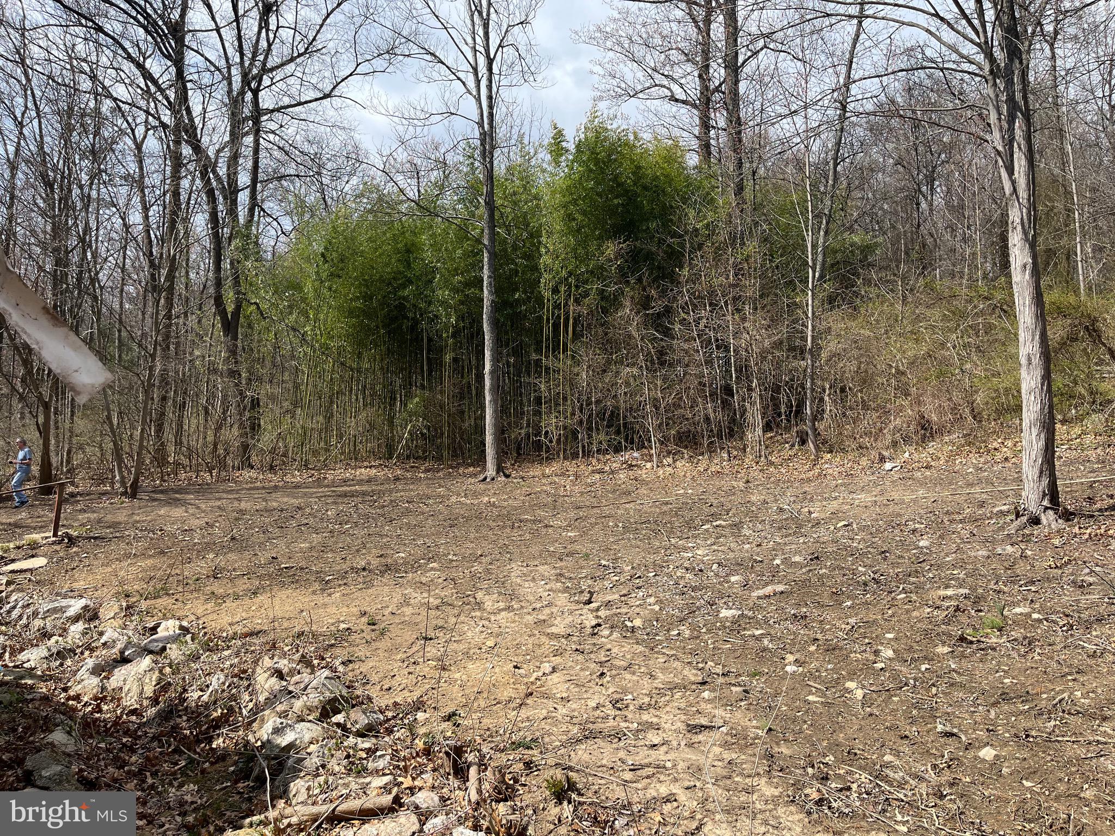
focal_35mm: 26
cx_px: 558
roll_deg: +1.8
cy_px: 418
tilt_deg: +7.2
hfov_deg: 67.3
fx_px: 837
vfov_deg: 53.1
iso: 50
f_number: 1.6
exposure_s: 1/2688
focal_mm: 5.1
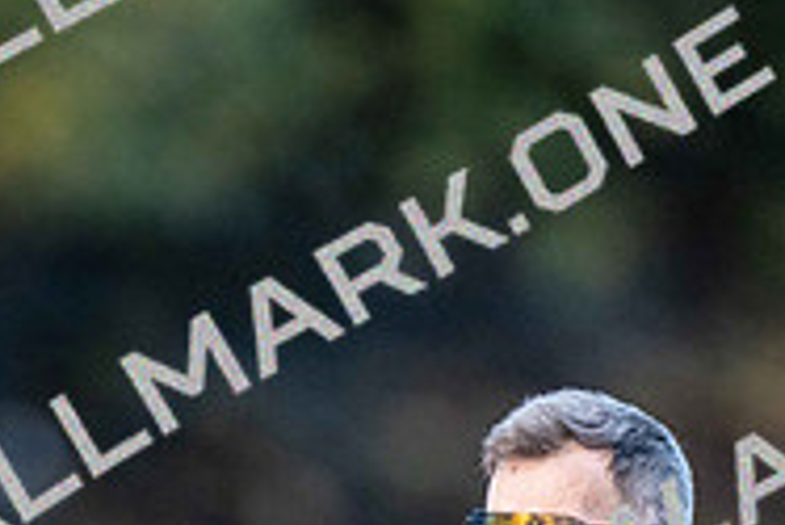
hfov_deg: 1.1
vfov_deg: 0.7
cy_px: 796
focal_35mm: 1857
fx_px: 40523
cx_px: 29
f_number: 4
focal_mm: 600
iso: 3200
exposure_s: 1/2500
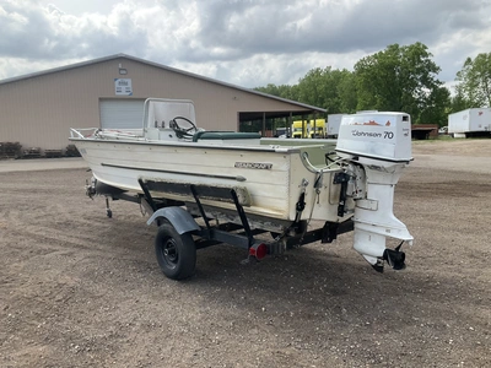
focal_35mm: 29
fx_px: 411
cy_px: 184
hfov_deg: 61.7
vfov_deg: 48.2
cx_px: 246
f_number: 1.8
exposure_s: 1/978
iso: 25
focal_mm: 3
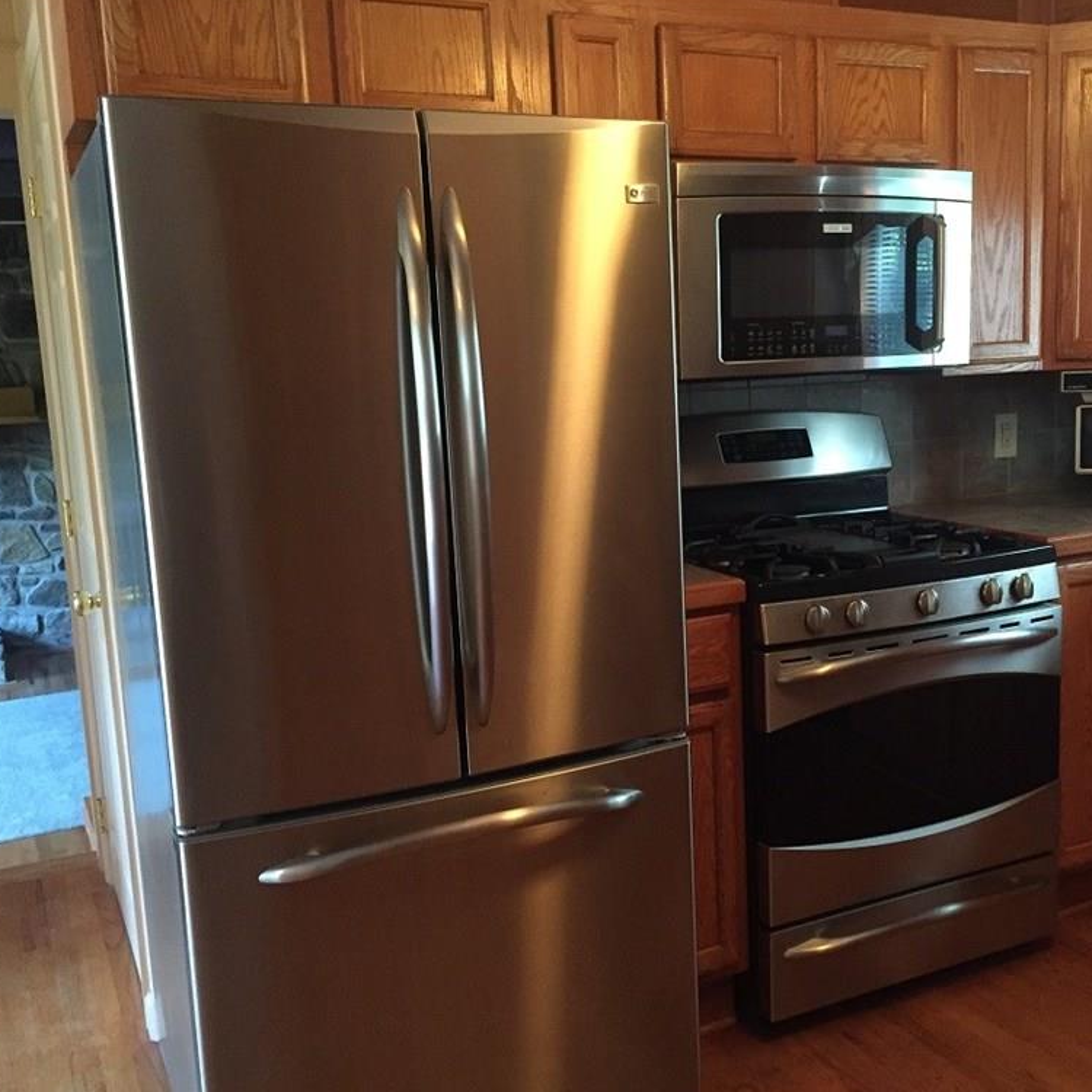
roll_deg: +0.6
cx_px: 654
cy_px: 545
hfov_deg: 47.0
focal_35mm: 35
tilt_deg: -9.7
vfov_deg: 47.2
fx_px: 1249
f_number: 2.2
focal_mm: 4.15
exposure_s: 1/15
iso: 320
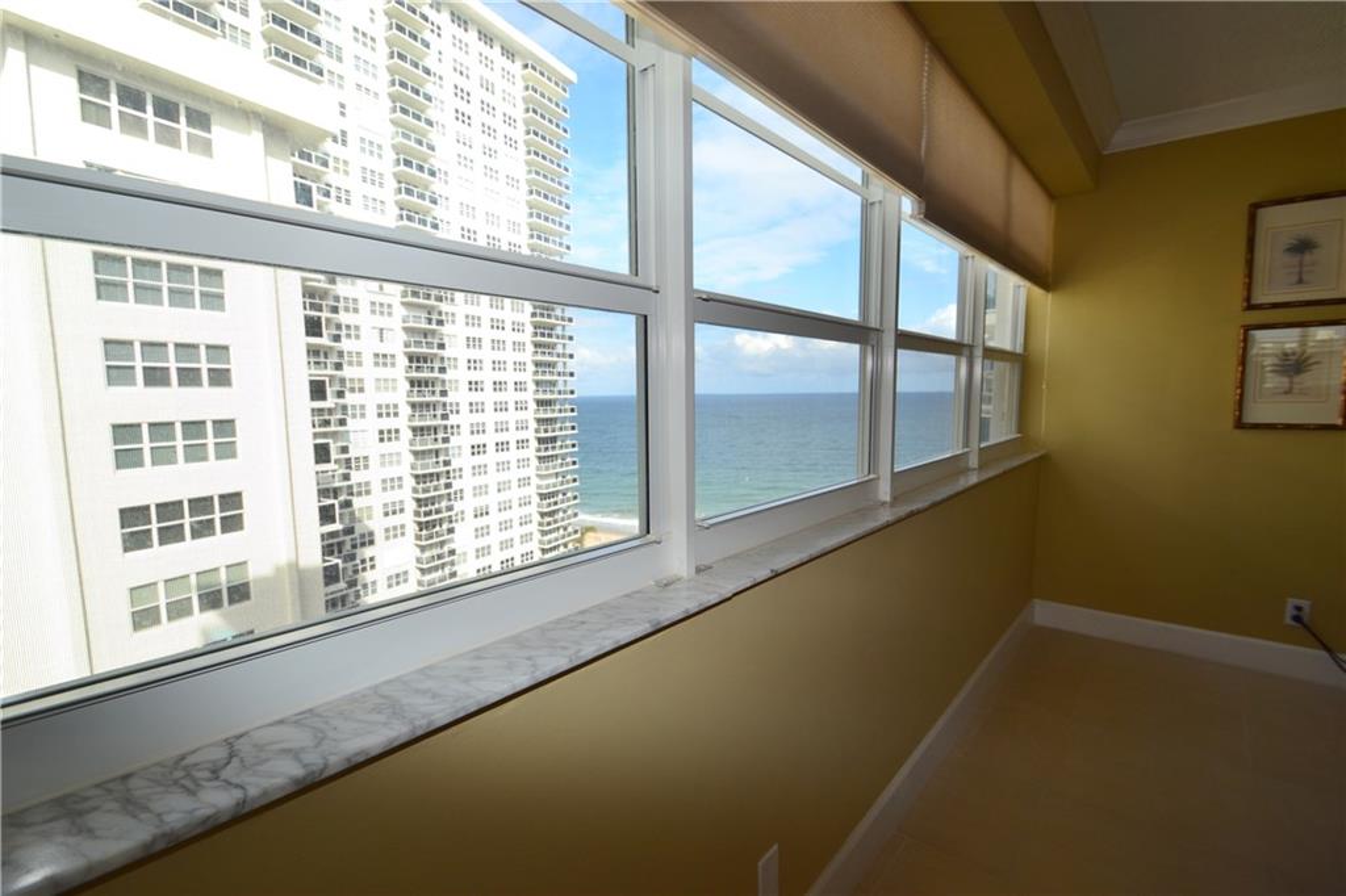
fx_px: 561
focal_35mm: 15
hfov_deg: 100.4
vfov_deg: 77.3
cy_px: 448
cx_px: 673
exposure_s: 1/160
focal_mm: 10
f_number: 6.3
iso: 100
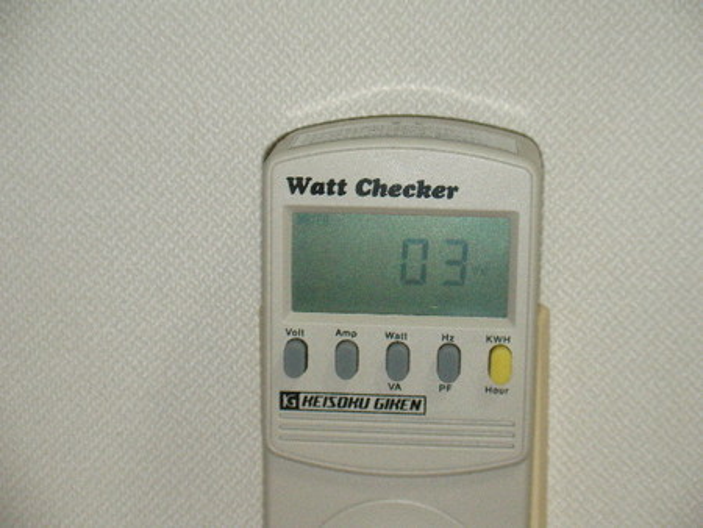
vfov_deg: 16.1
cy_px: 264
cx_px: 352
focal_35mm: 92
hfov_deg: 21.3
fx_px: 1869
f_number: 3.8
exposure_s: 1/48
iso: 400
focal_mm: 14.1
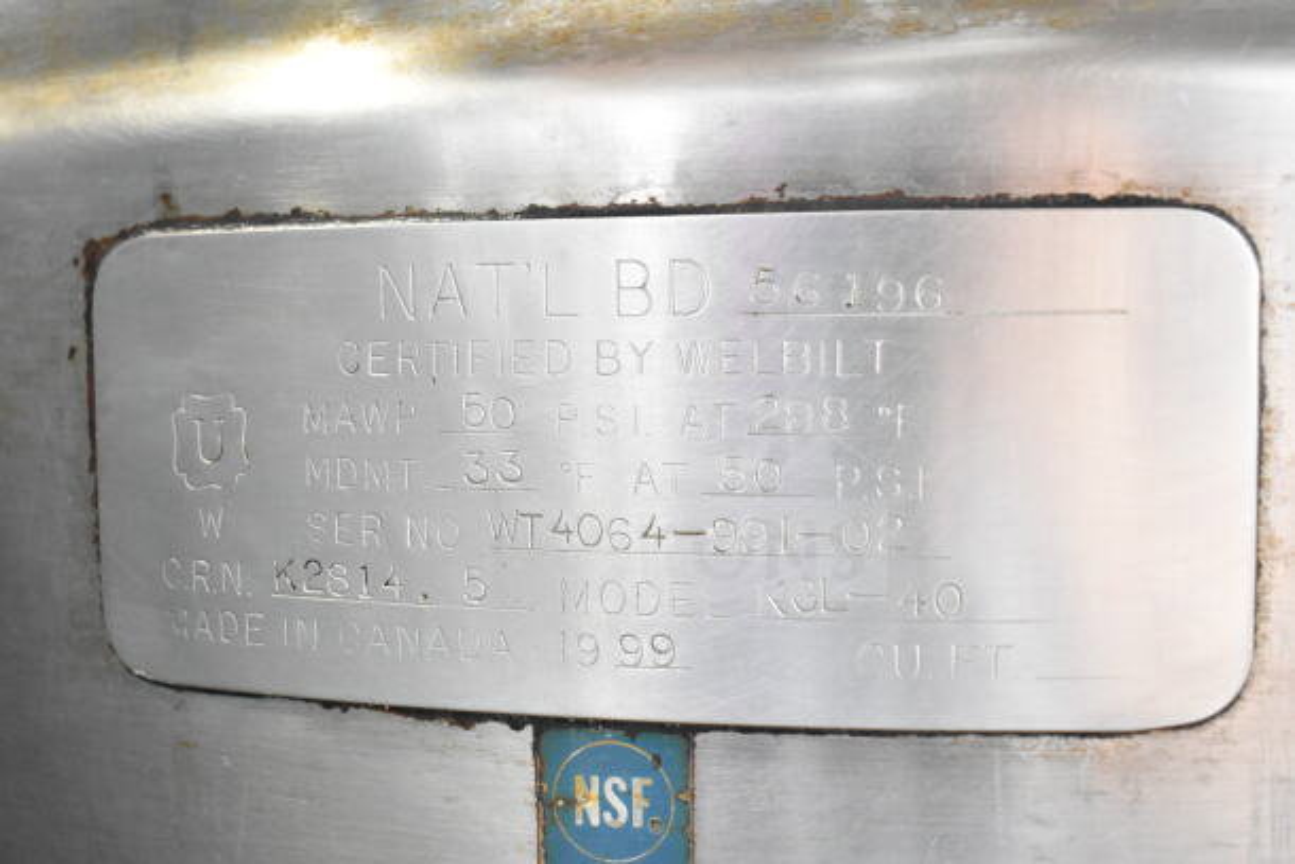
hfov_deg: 43.6
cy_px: 432
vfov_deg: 29.9
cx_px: 648
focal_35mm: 45
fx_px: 1619
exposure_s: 1/50
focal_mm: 30
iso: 5000
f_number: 4.2
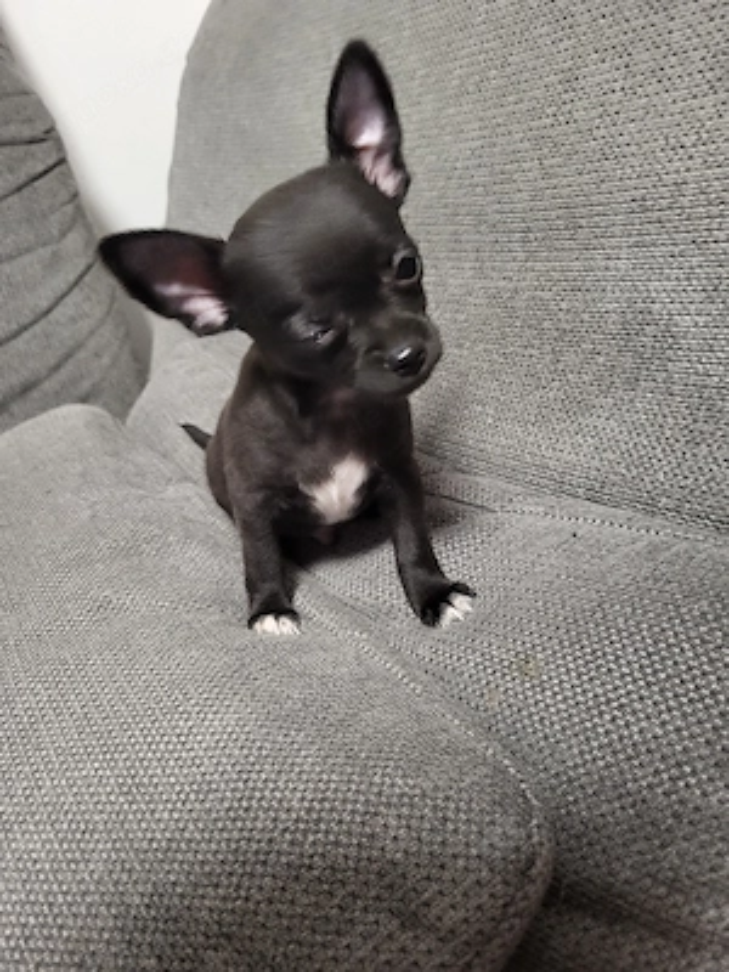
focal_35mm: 26
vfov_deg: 67.3
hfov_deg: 53.1
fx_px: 730
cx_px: 364
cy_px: 486
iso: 500
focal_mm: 5.4
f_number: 1.8
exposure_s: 1/50
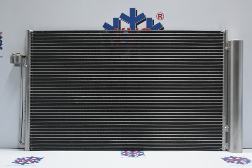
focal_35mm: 38
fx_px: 262
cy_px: 84
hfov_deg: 51.3
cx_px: 126
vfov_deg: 35.5
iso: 560
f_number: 4.2
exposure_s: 1/40
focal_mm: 25
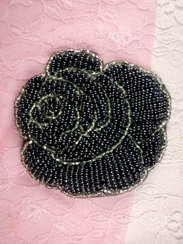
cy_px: 122
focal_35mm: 36
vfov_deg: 51.4
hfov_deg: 39.7
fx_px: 254
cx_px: 92
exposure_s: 1/250
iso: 80
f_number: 4.1
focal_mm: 6.5
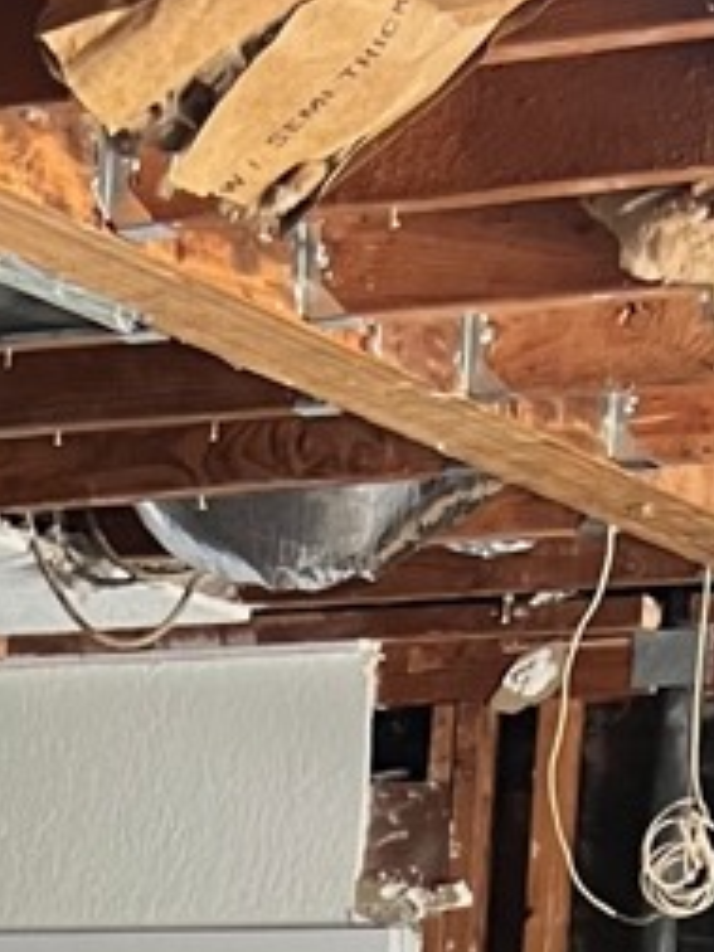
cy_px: 2482
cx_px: -93
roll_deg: -1.2
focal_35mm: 155
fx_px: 4263
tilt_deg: -16.0
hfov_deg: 9.5
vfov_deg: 10.5
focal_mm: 5.7
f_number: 1.5
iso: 125
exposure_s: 1/74
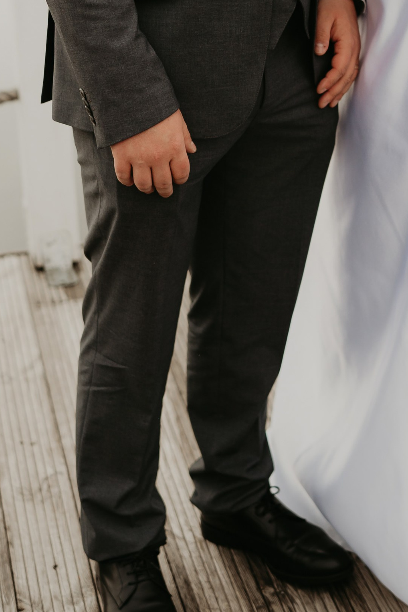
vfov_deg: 22.2
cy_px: -16
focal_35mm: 88
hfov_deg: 15.4
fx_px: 1496
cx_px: 345
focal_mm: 35
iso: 100
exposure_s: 1/1600
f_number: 1.8
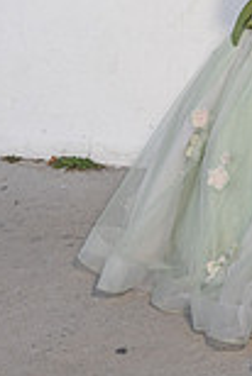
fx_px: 1268
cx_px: 321
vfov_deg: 15.8
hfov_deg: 11.1
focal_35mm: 121
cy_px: -148
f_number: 2.8
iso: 200
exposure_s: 1/250
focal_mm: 24
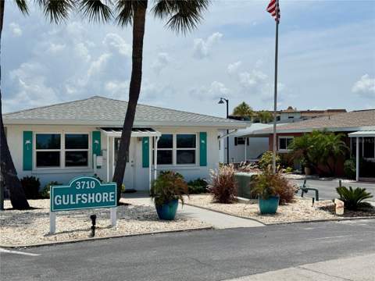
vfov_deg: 30.3
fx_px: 520
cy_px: 140
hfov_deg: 39.7
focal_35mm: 48
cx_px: 188
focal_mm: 6.76
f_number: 1.78
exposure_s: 1/10526
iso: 80
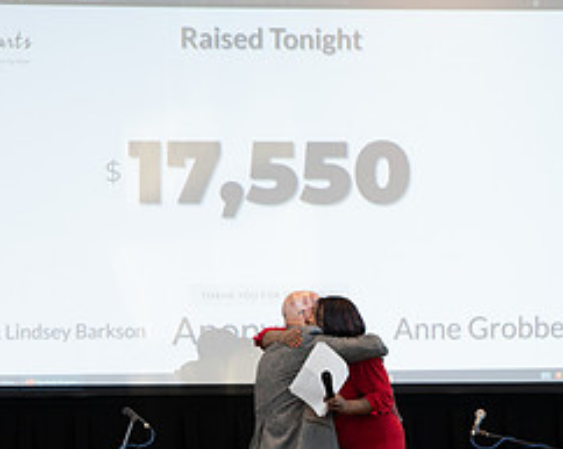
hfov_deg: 15.3
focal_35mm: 126
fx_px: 2097
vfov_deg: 12.1
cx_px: 242
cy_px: 437
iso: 1250
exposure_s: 1/125
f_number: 4.5
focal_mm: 56
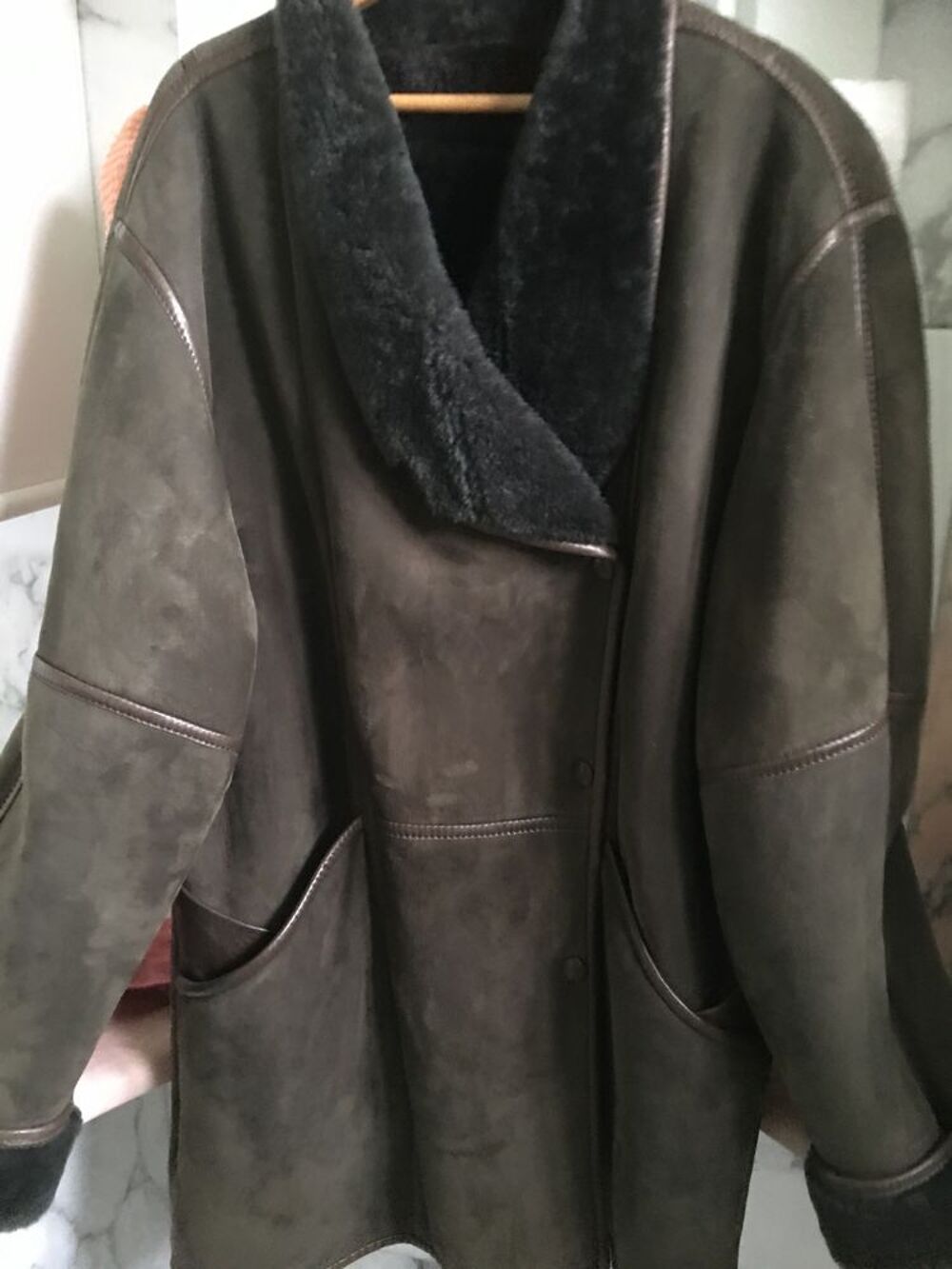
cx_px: 476
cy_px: 634
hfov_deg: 48.2
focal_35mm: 29
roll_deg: +0.5
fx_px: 1063
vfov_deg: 61.7
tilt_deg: -16.9
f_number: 2.2
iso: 160
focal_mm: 4.15
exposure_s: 1/4
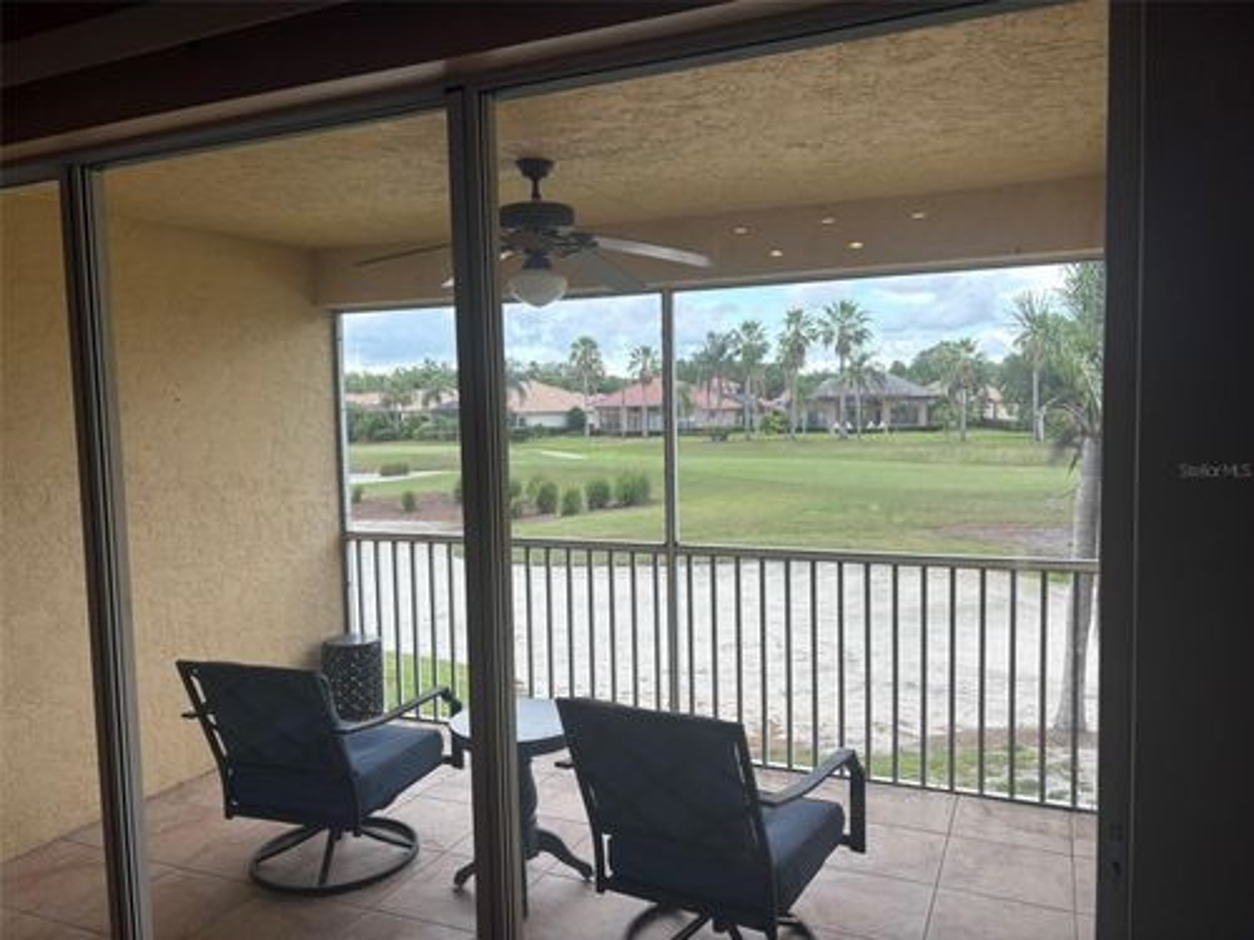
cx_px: 627
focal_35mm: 26
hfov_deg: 67.3
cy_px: 470
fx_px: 942
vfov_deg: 53.1
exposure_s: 1/276
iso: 40
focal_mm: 5.96
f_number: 1.6
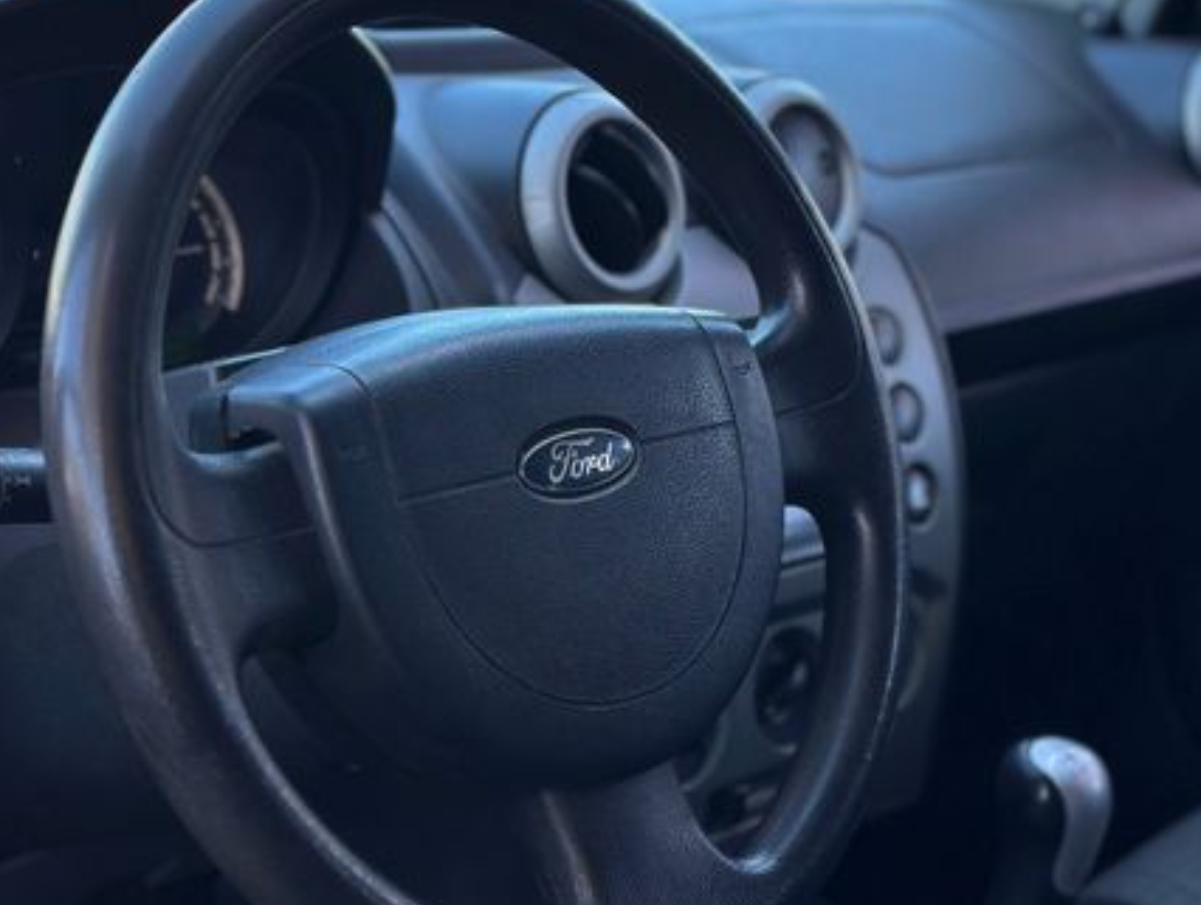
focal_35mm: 53
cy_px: 471
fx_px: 1842
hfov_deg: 36.1
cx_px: 609
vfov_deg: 27.6
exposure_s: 1/171
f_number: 1.78
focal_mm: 6.86
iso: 100
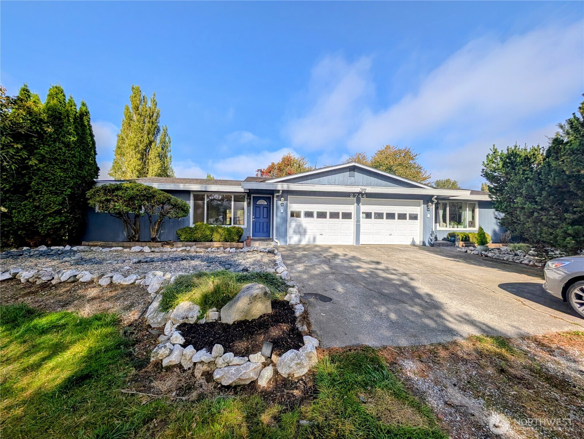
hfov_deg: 110.5
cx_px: 292
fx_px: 203
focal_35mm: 12
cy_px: 220
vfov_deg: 94.6
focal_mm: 2.02
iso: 50
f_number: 1.7
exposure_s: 1/5848
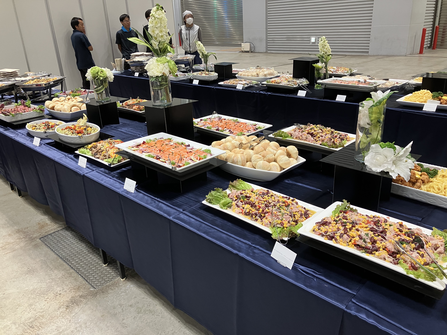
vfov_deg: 49.7
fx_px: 362
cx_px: 224
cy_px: 168
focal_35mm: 28
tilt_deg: -20.0
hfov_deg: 63.4
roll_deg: +3.6
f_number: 1.8
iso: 125
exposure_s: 1/50
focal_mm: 3.99
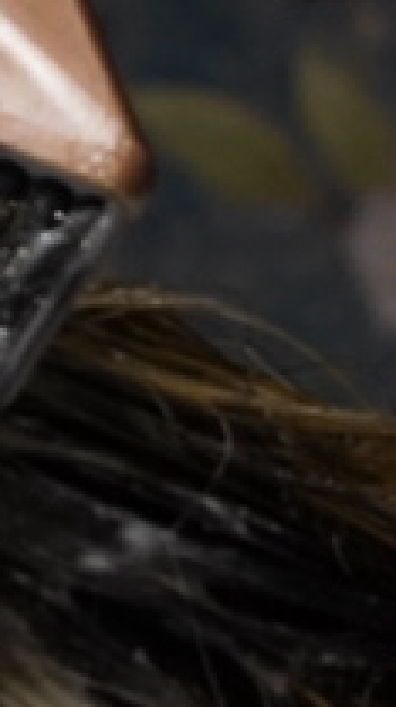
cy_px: 741
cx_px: 734
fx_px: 5471
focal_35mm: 292
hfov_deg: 4.1
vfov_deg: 7.4
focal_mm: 24
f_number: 4
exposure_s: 1/125
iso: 800
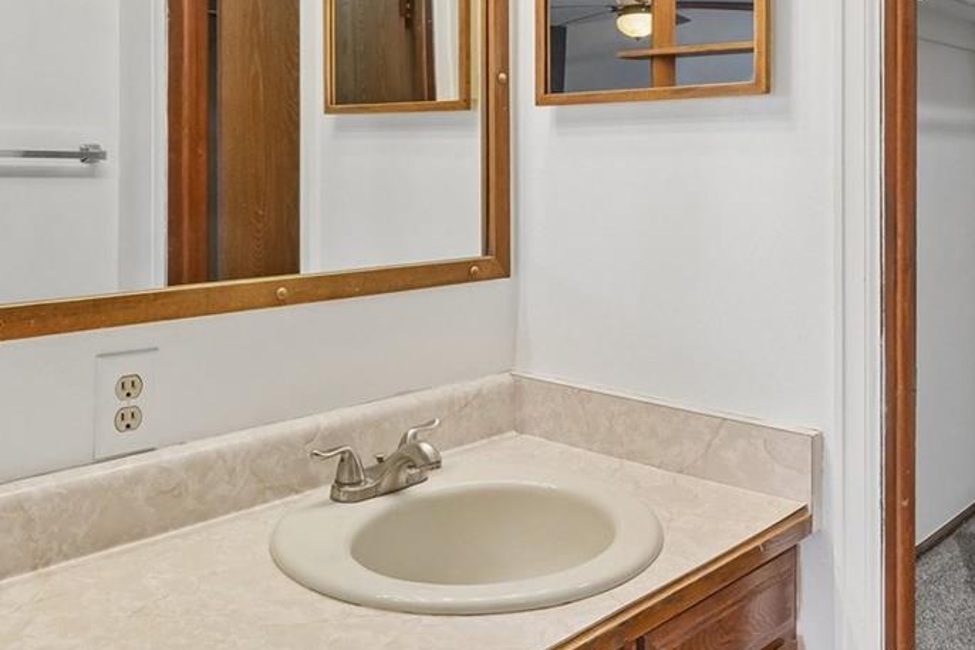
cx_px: 500
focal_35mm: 35
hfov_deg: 54.4
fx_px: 948
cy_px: 141
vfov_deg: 36.7
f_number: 8
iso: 800
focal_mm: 10
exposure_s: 1/8
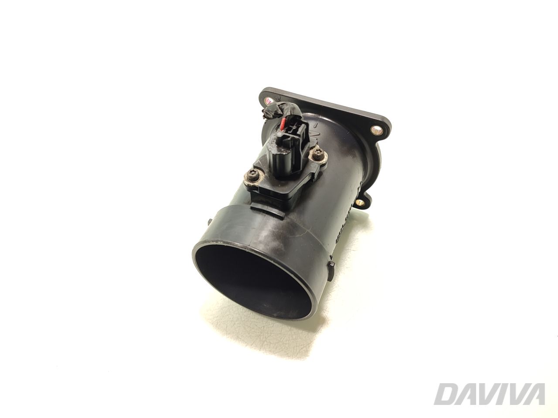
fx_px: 387
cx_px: 279
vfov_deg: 56.8
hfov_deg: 71.6
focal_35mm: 24
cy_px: 209
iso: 200
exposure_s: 1/100
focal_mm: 5.89
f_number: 1.89
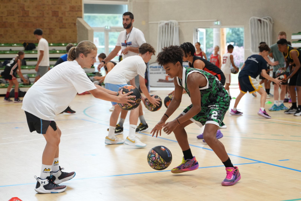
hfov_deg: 26.0
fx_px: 652
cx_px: 150
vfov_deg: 17.5
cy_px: 100
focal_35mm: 78
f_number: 2.8
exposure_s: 1/500
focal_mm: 52
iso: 1000
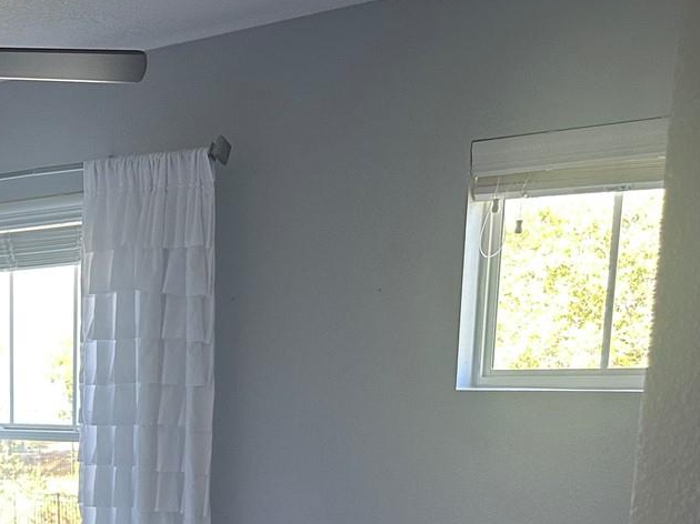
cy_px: 623
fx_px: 1233
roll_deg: +2.1
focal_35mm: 61
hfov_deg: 28.1
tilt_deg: -12.8
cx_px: -117
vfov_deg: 22.2
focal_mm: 6.86
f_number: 1.78
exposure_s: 1/120
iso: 200
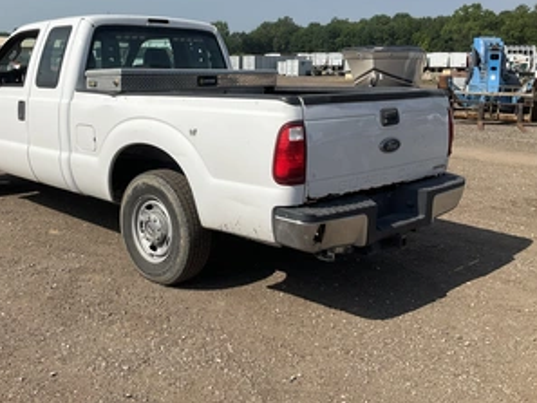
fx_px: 605
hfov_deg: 47.2
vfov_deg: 36.6
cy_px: 143
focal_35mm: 39
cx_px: 188
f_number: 1.8
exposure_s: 1/3534
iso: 25
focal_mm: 3
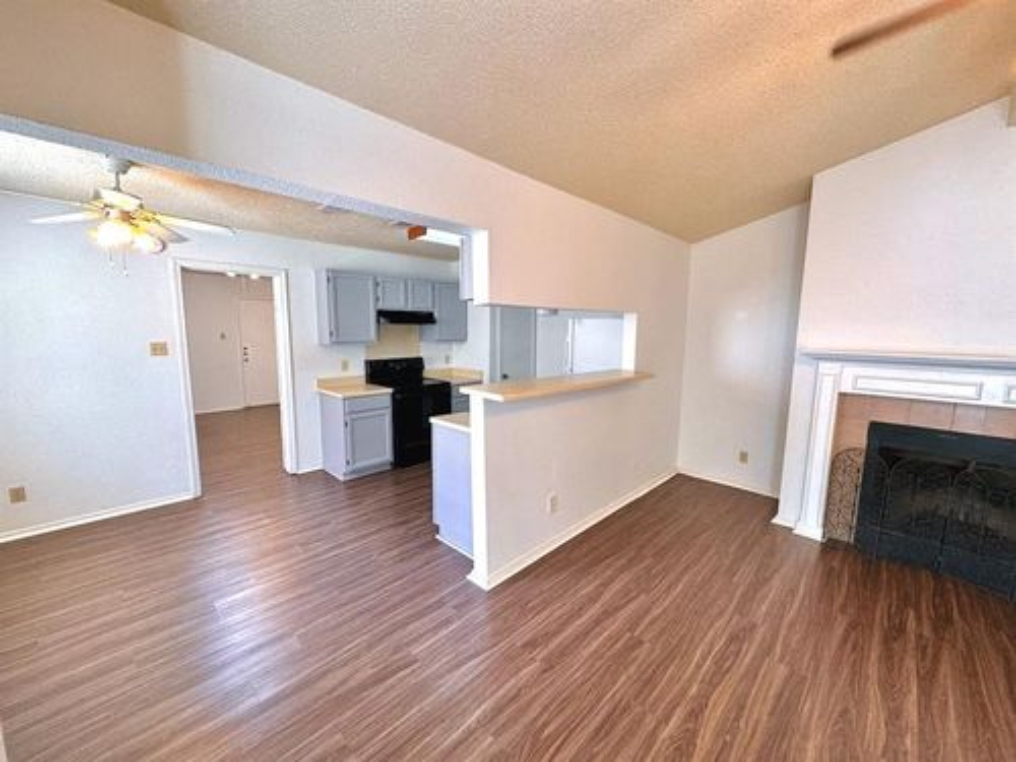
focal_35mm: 14
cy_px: 381
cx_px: 508
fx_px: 411
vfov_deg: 85.7
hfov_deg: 102.1
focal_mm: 2.22
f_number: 2.2
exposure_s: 1/120
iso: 125
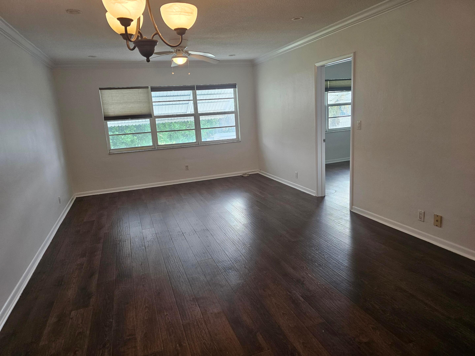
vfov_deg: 58.9
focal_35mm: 23
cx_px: 238
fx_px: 316
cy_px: 178
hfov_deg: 73.9
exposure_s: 1/120
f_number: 1.7
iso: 250
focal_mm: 6.3
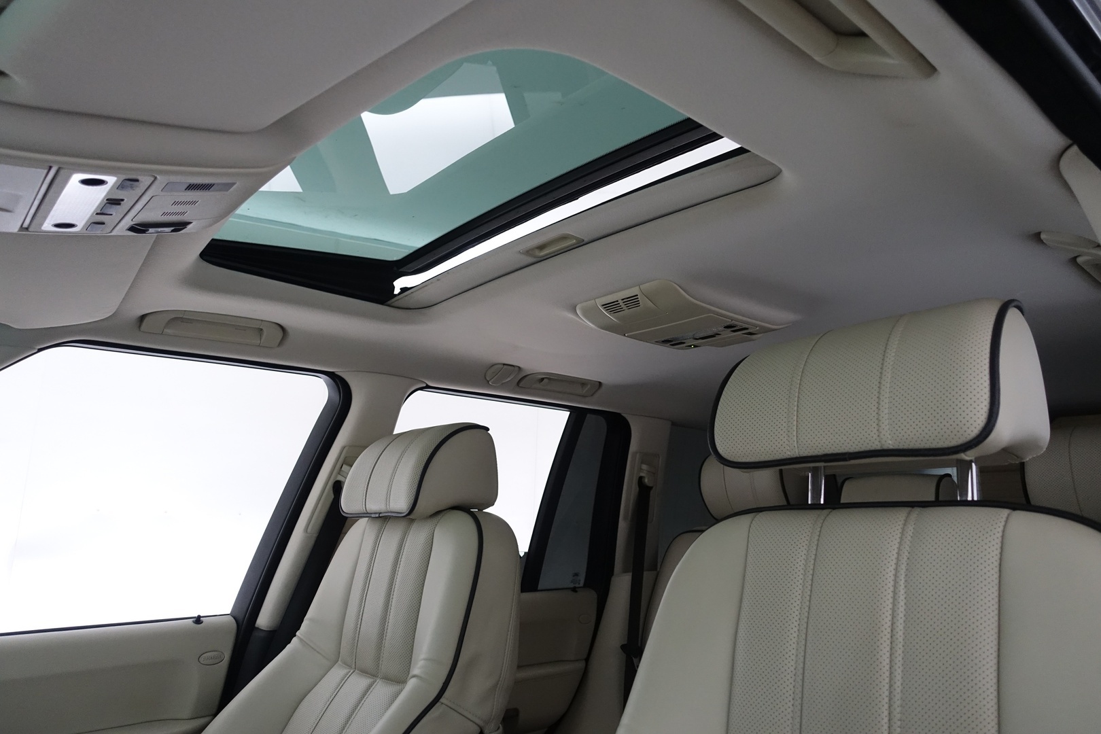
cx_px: 550
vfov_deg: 53.1
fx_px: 734
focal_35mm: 24
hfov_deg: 73.7
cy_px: 367
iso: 1000
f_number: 2.5
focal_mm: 8.8
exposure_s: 1/80
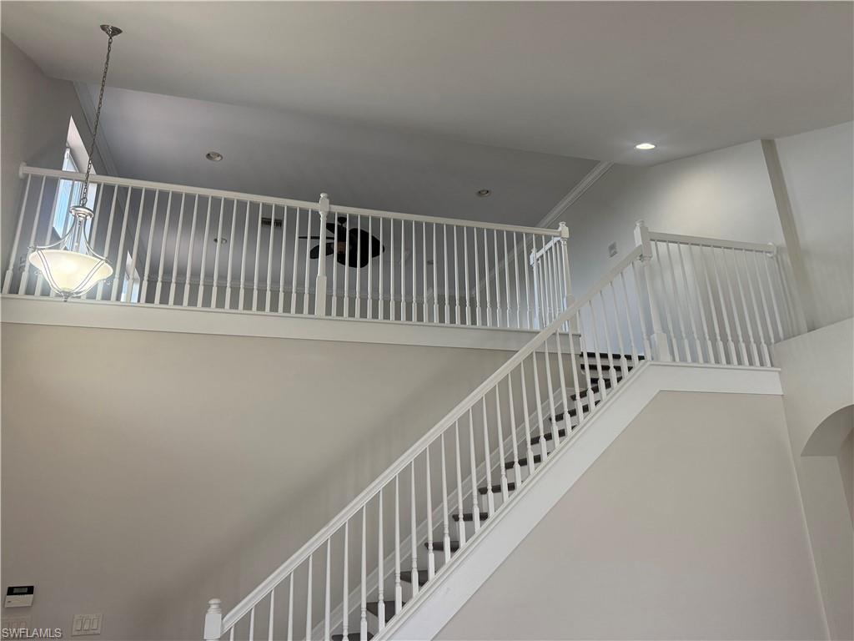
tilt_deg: +18.5
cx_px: 427
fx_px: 592
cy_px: 320
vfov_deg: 56.8
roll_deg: +0.8
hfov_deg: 71.6
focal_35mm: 24
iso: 200
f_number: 1.78
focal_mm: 6.76
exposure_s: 1/240
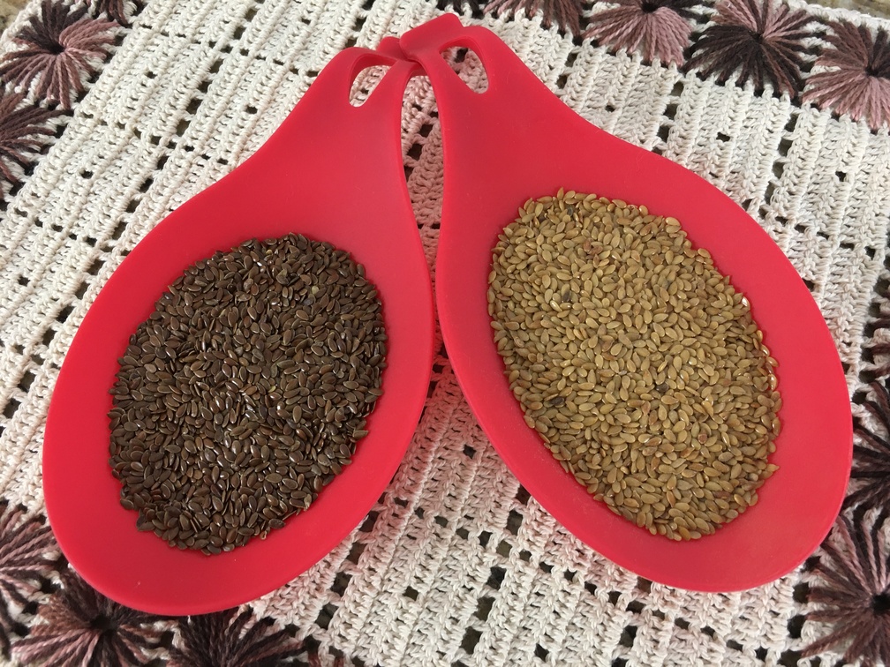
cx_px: 445
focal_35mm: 29
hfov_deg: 61.7
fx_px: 746
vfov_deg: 48.2
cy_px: 334
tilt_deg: -70.9
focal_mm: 4.15
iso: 100
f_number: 2.2
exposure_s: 1/33
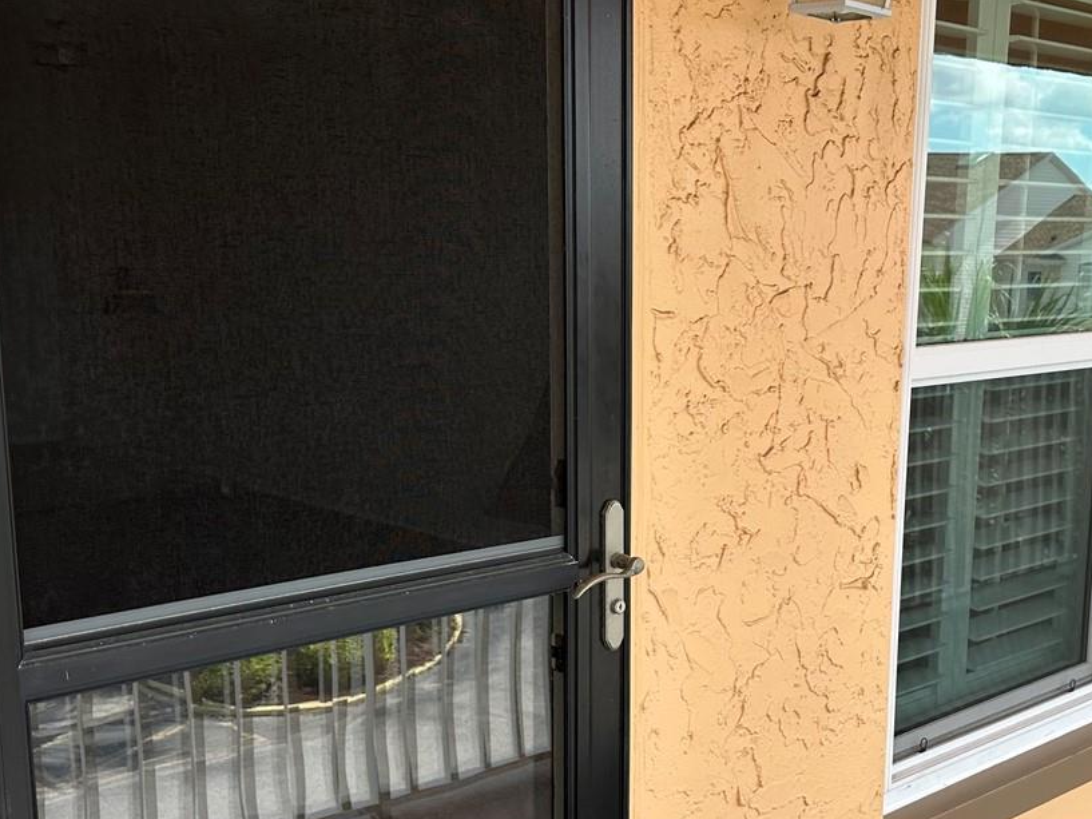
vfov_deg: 30.6
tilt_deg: -11.3
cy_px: 564
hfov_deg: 40.0
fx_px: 1483
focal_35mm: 47
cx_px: 720
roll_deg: -1.3
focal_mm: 6.86
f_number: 1.78
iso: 80
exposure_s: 1/1212
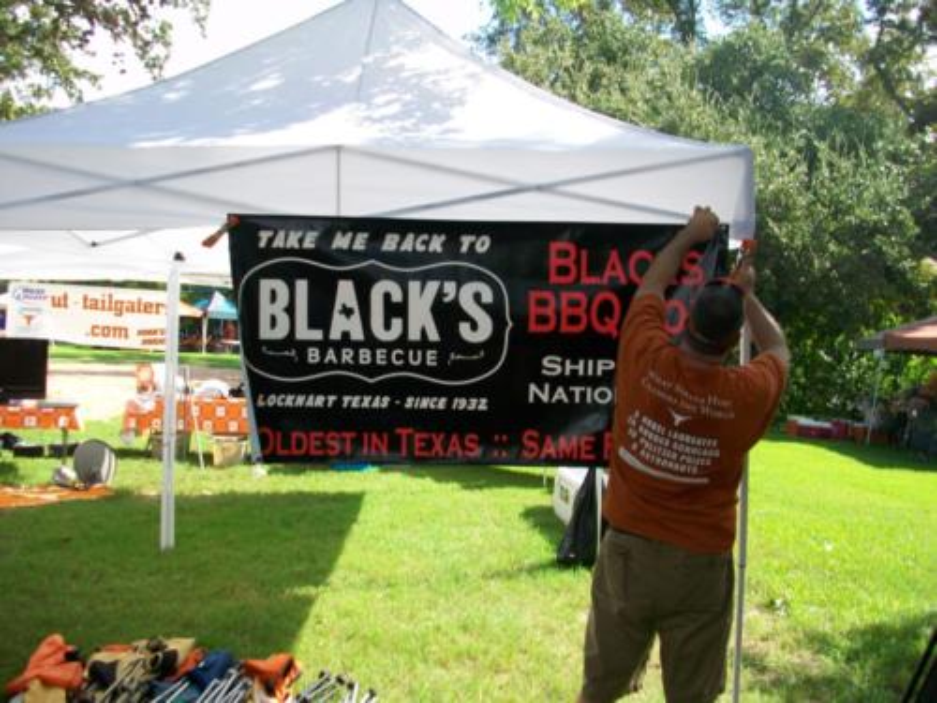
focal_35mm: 32
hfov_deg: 56.8
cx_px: 468
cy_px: 352
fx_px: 866
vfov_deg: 44.2
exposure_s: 1/320
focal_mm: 5.7
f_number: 2.8
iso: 64
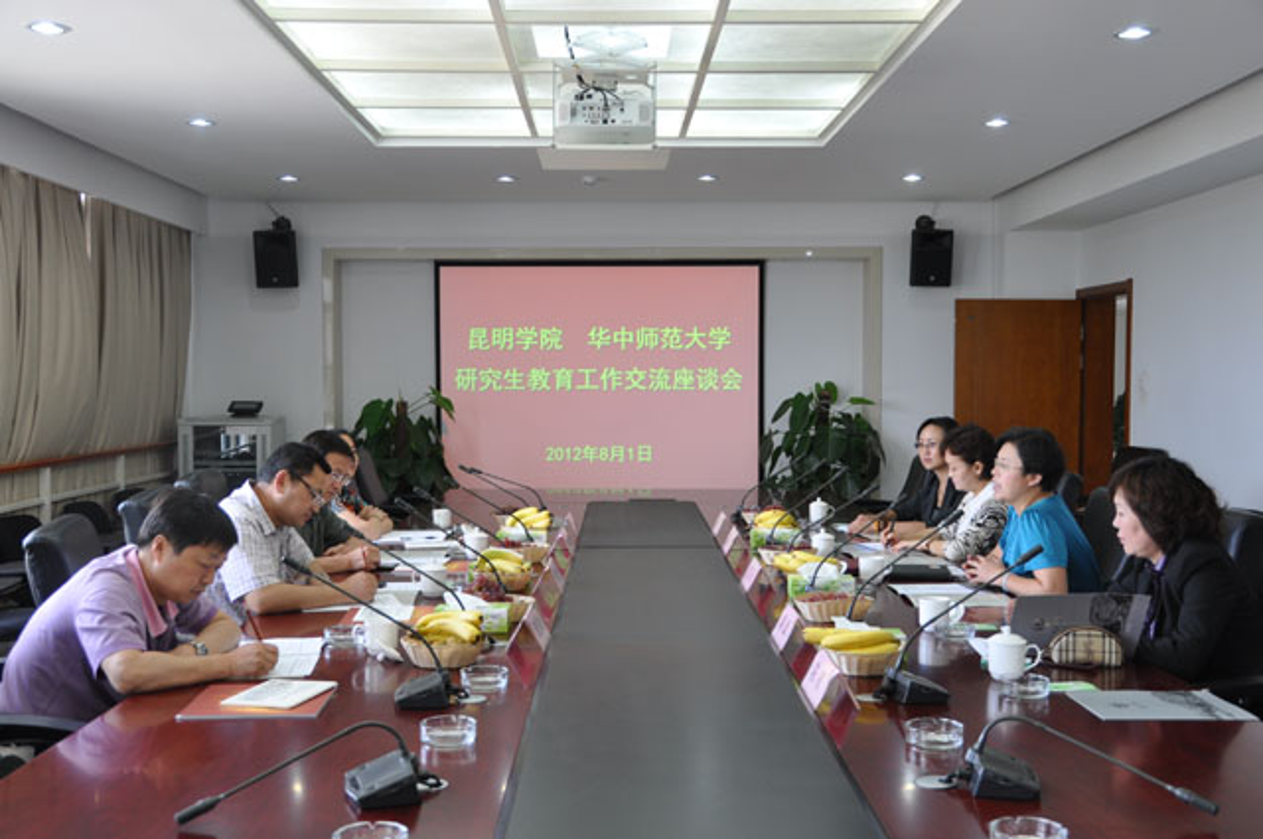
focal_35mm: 39
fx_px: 1367
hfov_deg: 49.6
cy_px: 420
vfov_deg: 34.1
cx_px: 632
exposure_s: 1/60
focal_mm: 26
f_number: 4
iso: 400
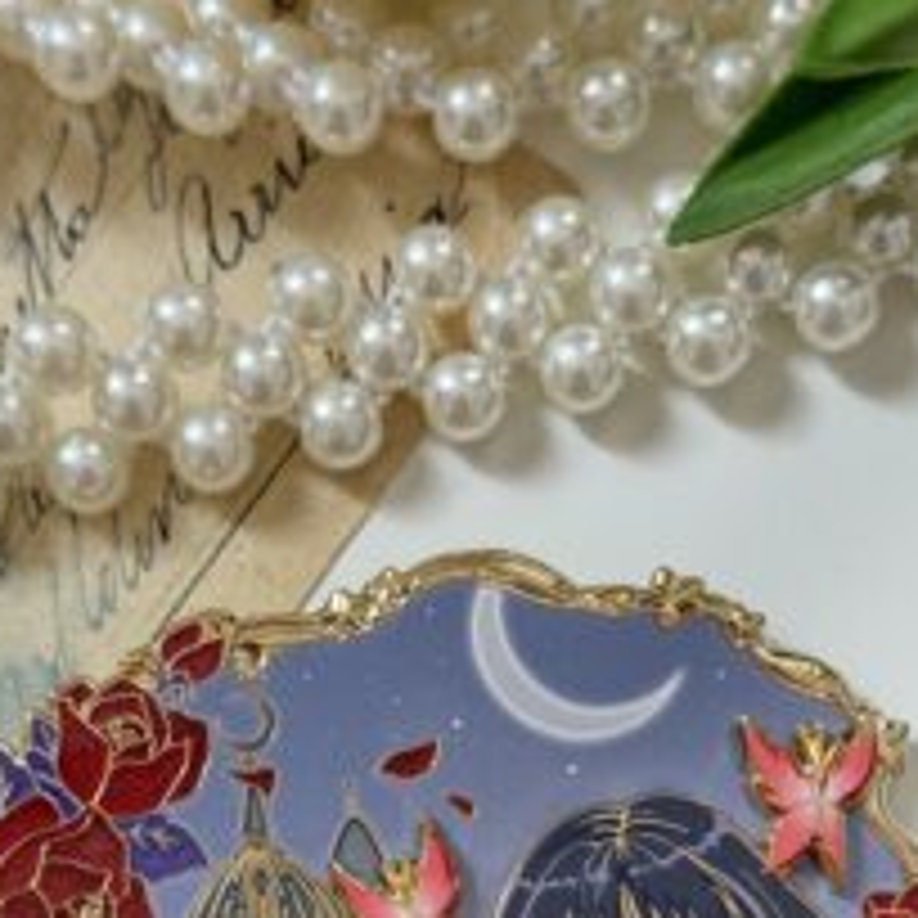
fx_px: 2490
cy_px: 896
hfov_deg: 20.9
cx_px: 500
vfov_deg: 20.3
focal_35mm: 83
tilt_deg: -82.5
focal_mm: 6.76
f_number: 1.78
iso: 250
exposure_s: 1/60
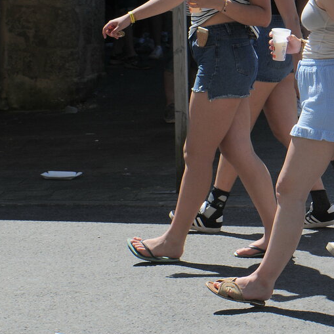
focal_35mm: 147
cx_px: 336
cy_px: 113
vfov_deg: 11.9
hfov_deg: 11.8
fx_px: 1605
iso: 200
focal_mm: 48
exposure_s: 1/320
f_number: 9
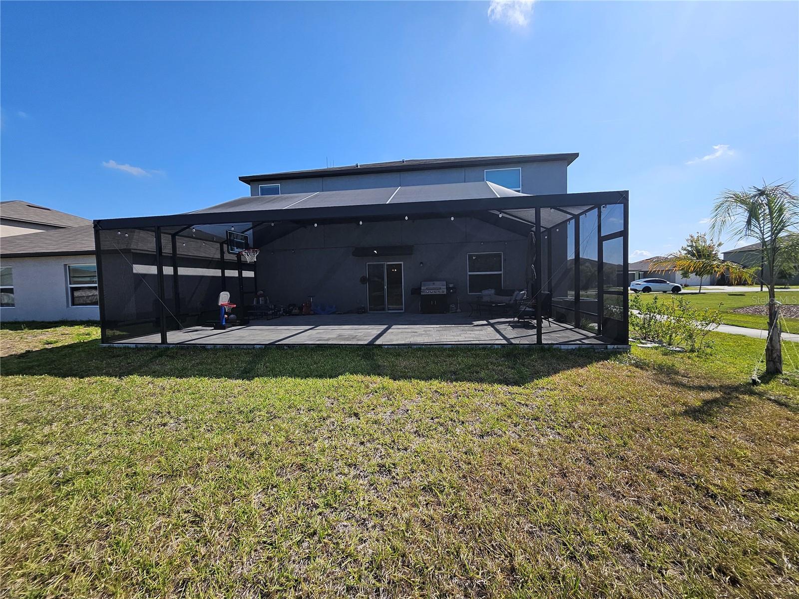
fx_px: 300
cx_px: 400
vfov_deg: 89.9
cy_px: 300
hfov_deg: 106.2
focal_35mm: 13
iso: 32
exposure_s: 1/1414
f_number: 2.2
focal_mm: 1.7
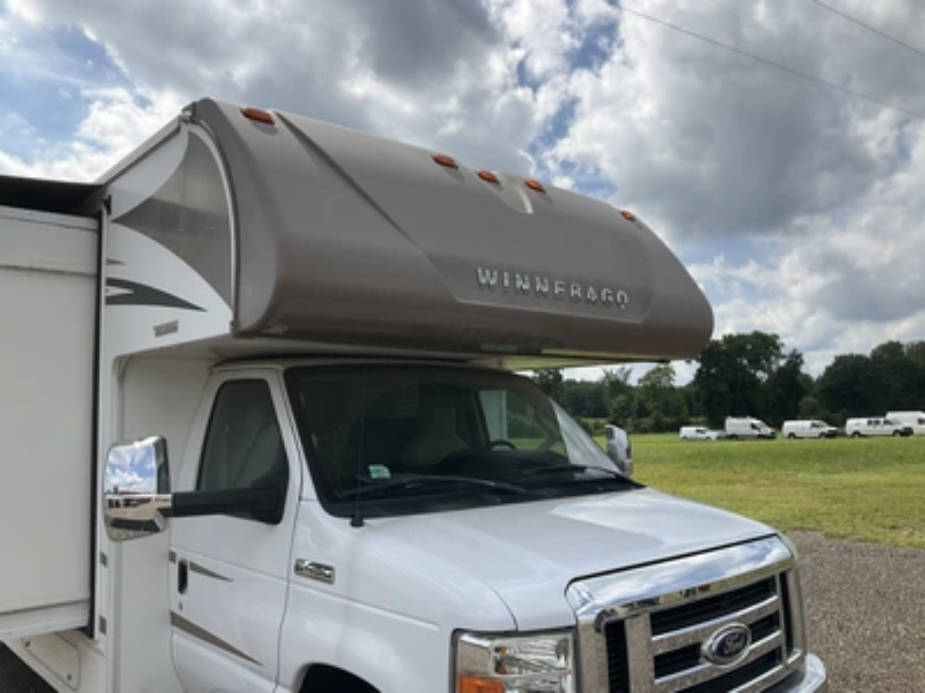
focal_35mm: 29
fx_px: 775
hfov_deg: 61.7
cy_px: 346
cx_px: 462
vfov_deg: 48.2
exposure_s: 1/1730
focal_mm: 3
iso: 25
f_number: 1.8
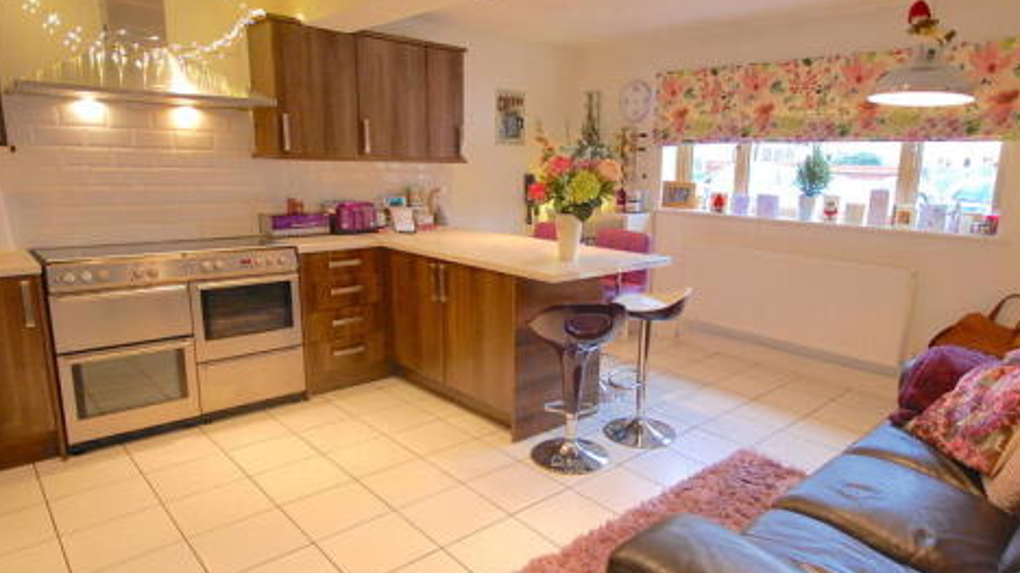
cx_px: 562
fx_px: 595
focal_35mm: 22
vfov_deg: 51.4
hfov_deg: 81.0
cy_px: 289
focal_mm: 10
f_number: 4
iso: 720
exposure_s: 1/30
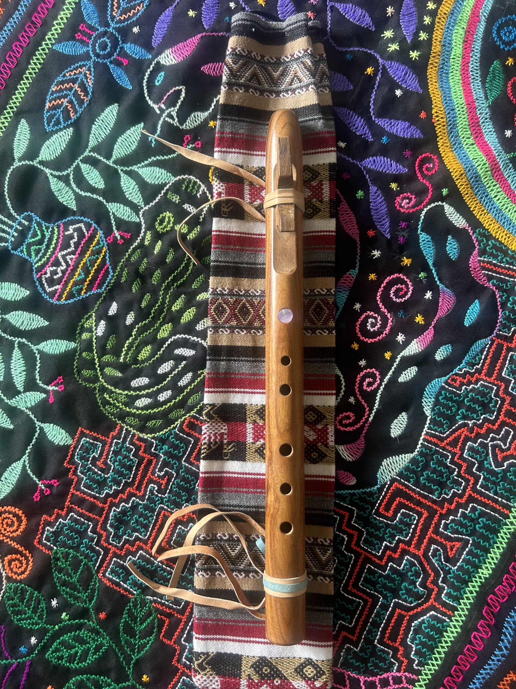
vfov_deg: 67.3
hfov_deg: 53.1
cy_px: 344
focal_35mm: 26
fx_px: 517
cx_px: 258
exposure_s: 1/60
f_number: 1.5
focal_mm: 5.7
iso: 125
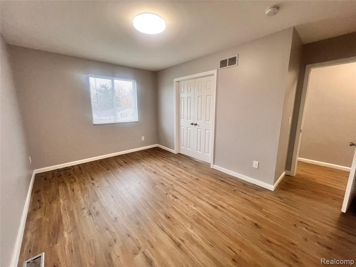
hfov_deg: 106.2
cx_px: 178
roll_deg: -0.9
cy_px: 134
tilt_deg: -10.6
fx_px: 134
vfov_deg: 89.9
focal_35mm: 13
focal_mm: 1.57
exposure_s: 1/60
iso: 125
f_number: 1.8
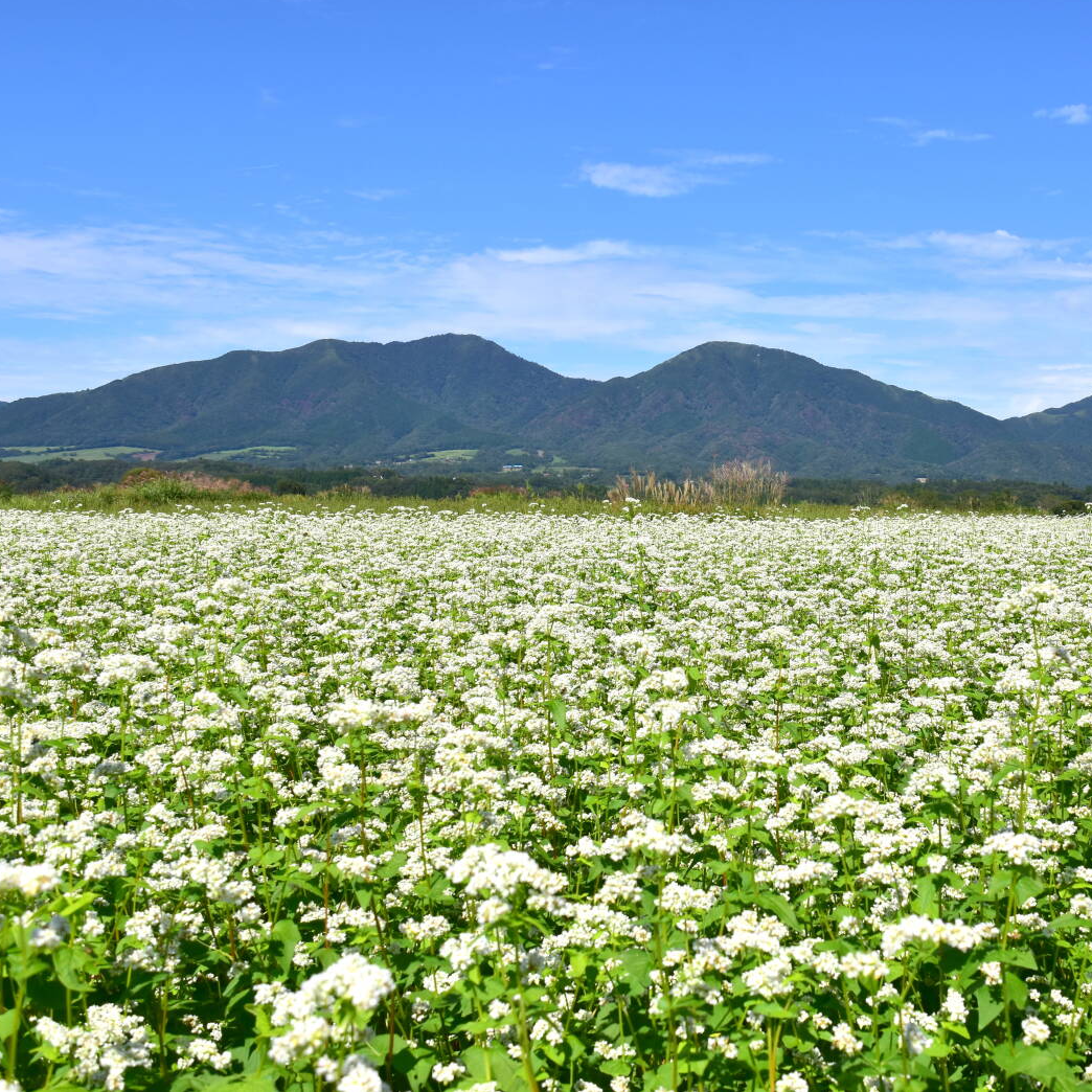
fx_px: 1535
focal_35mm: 43
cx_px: 746
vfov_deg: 39.2
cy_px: 535
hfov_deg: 38.6
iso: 125
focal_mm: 22
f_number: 10
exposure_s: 1/500
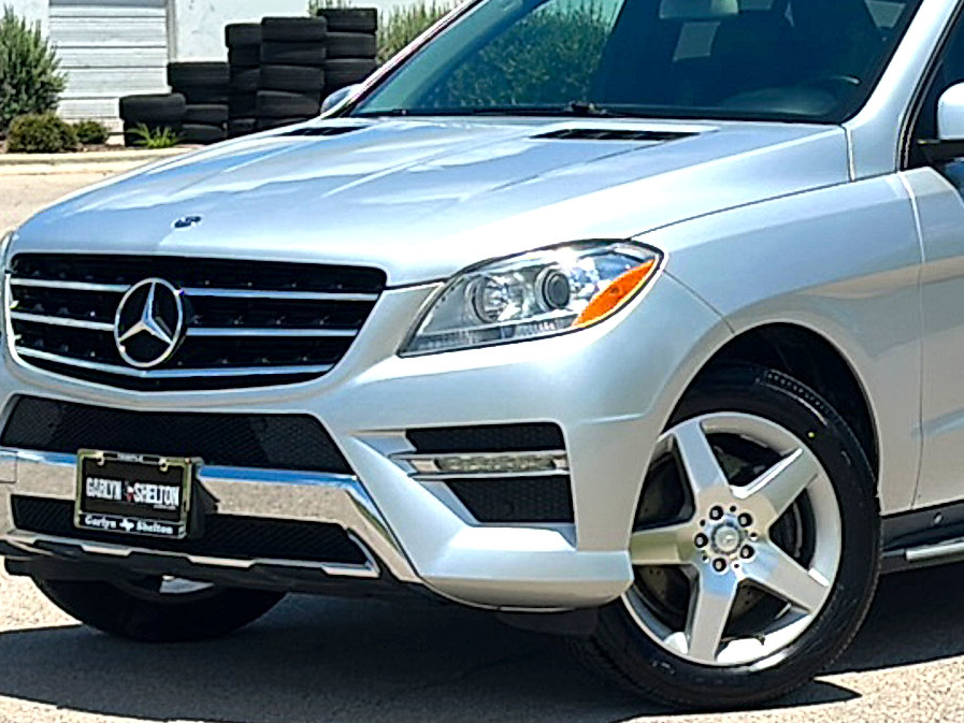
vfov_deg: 13.8
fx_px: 2980
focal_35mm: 107
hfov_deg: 18.3
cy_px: 313
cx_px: 692
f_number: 1.78
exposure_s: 1/6711
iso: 64
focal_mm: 6.86
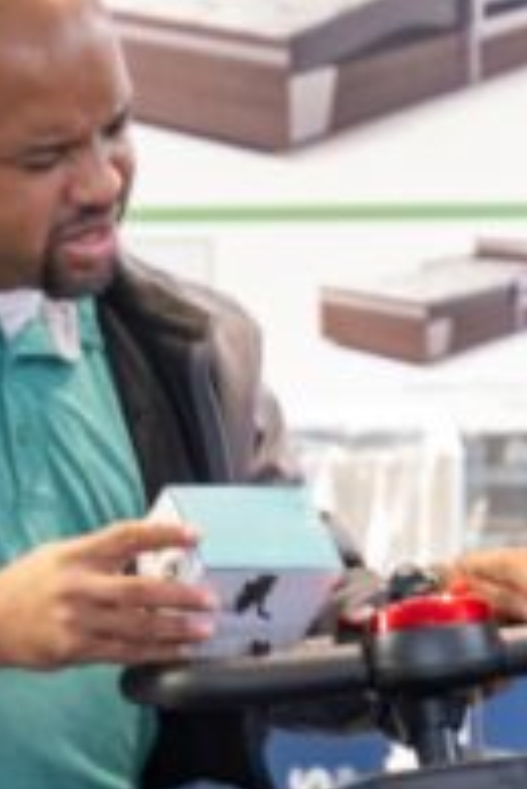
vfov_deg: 5.9
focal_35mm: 344
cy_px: 1349
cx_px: 553
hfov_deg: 4.0
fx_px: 7540
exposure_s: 1/10
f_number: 2.8
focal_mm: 66
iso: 1000
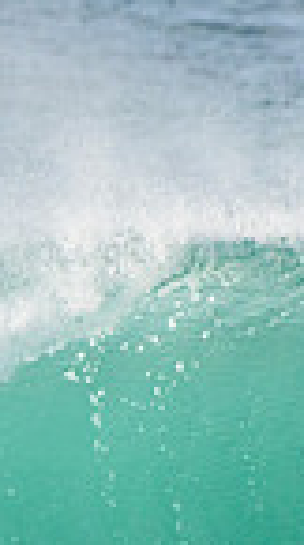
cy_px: 533
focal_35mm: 2570
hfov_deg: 0.5
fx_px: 37024
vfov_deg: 0.8
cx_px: -961
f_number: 5.6
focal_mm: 500
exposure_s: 1/2000
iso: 320
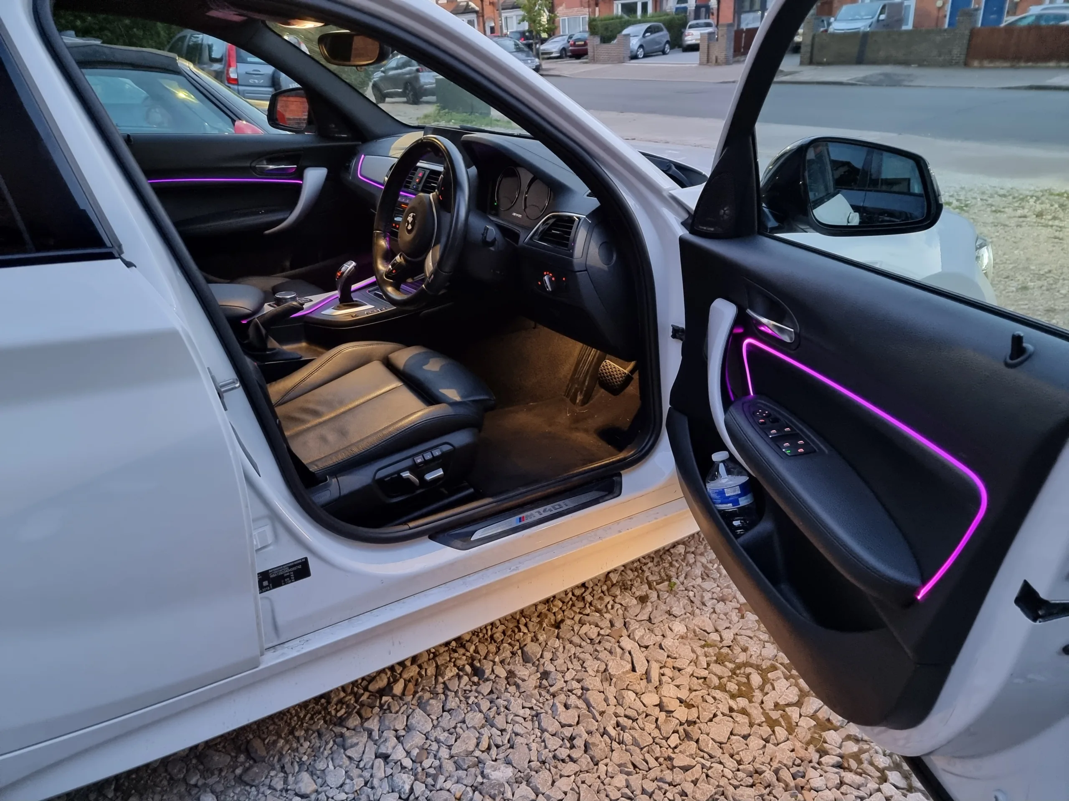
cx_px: 534
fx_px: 741
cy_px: 400
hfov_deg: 71.6
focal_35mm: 24
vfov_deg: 56.8
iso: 1000
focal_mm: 6.7
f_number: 1.8
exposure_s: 1/24
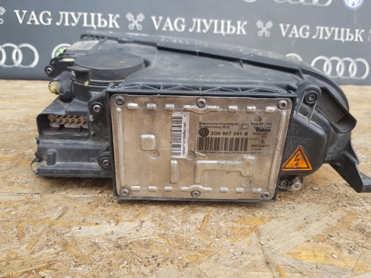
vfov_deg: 53.0
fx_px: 278
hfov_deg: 67.3
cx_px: 186
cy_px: 139
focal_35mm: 26
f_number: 1.7
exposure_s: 1/160
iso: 40
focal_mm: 4.2
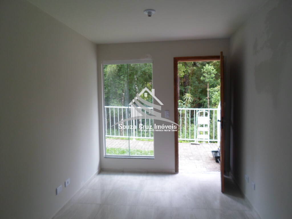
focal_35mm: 25
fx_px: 211
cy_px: 110
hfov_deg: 69.4
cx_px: 146
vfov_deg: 54.9
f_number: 2.5
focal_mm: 4.5
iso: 80
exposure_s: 1/45
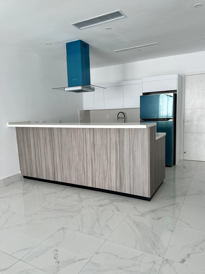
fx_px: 197
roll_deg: +1.4
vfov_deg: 69.4
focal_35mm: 25
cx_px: 106
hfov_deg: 54.9
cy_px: 142
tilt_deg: -7.7
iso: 80
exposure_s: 1/328
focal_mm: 6.86
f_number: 1.78
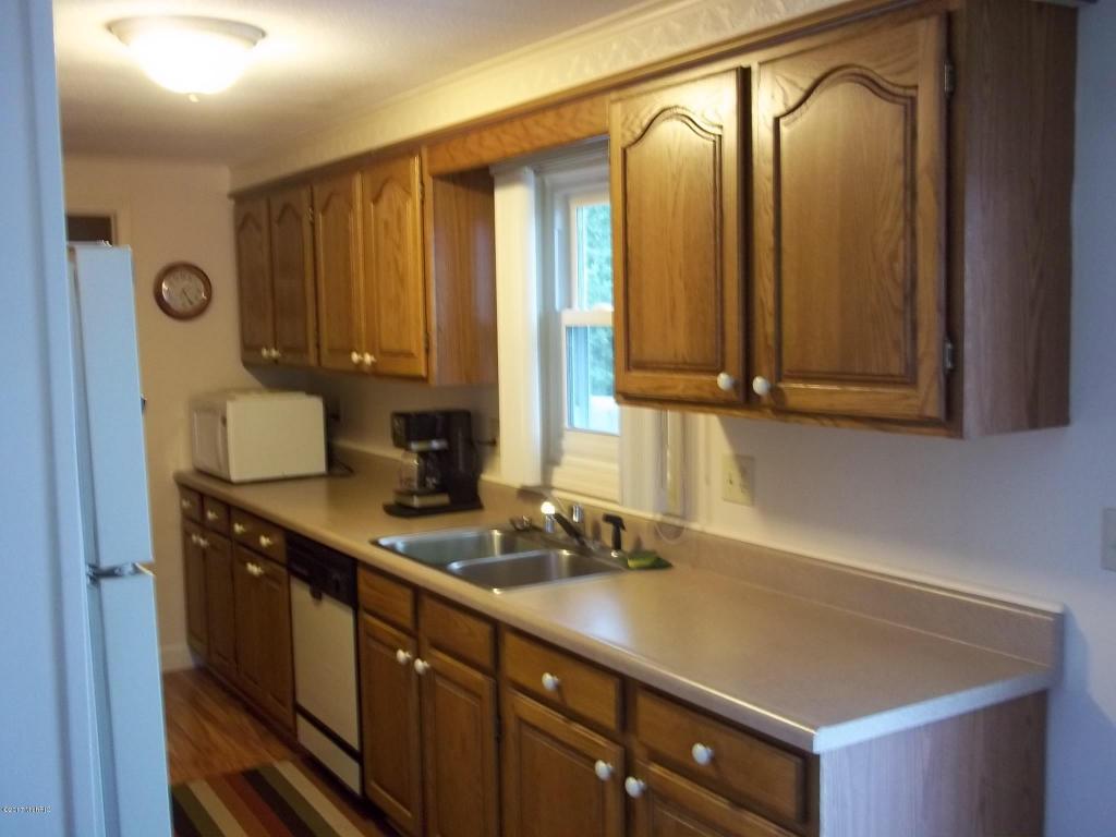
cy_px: 418
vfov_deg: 39.7
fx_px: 1161
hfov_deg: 51.4
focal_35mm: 36
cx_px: 558
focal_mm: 6.5
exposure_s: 1/8
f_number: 3.1
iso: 215
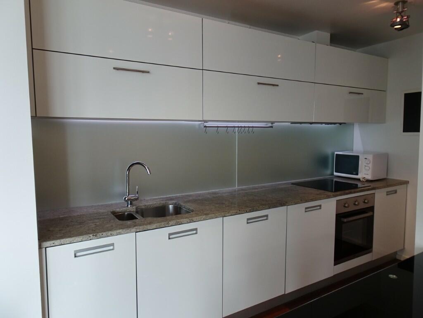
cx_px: 212
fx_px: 293
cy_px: 159
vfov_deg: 56.8
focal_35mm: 24
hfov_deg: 71.6
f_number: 3.5
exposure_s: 1/30
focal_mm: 4.1
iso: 80
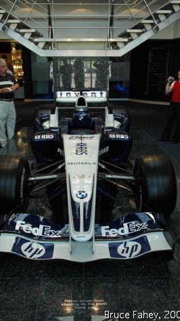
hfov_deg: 33.7
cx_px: 87
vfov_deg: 56.7
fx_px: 298
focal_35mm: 35
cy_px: 161
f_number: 4
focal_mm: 22
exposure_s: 1/125
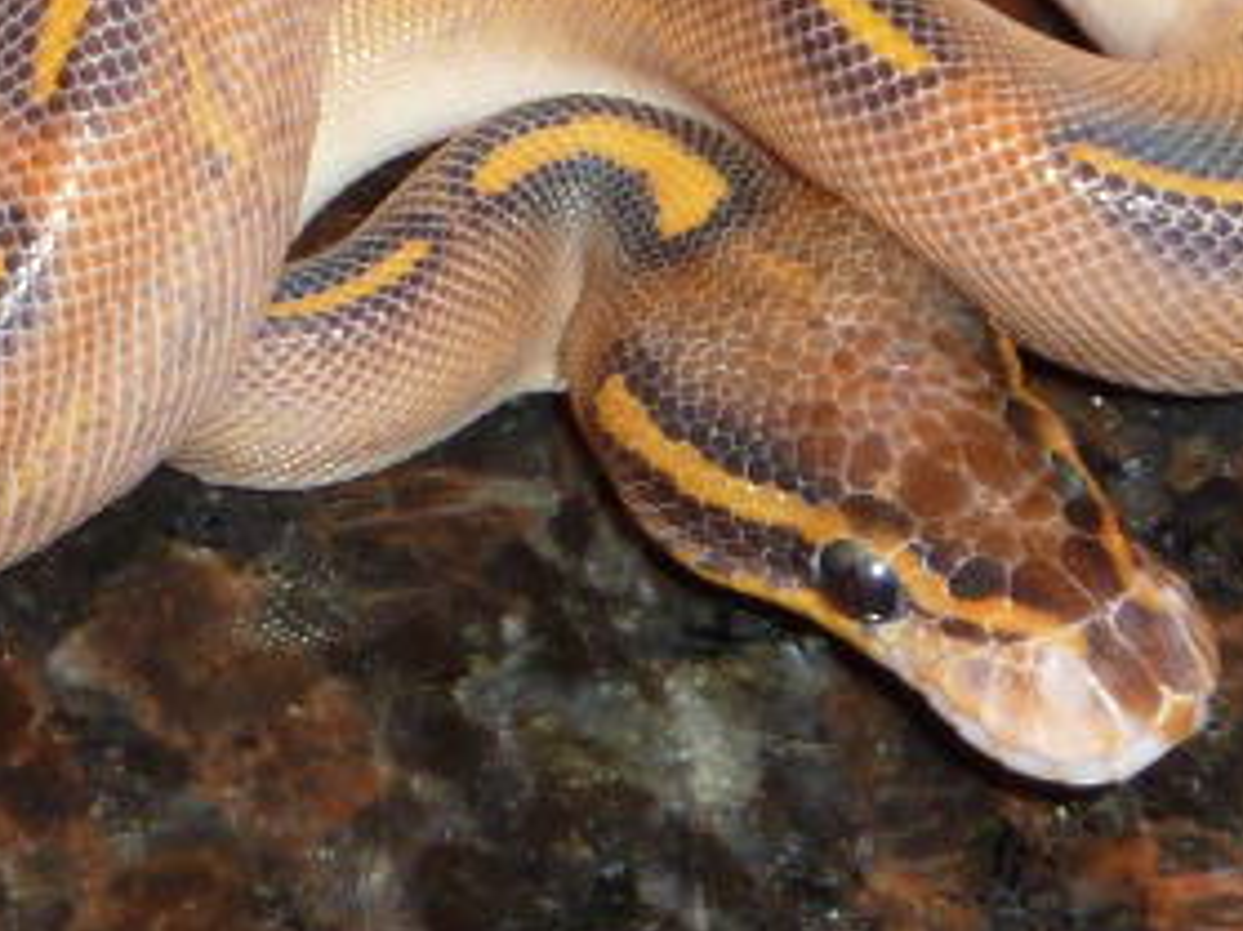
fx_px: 8722
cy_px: -89
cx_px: 517
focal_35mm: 243
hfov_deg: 8.2
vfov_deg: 6.1
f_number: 3.9
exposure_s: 1/30
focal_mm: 9.7
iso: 100
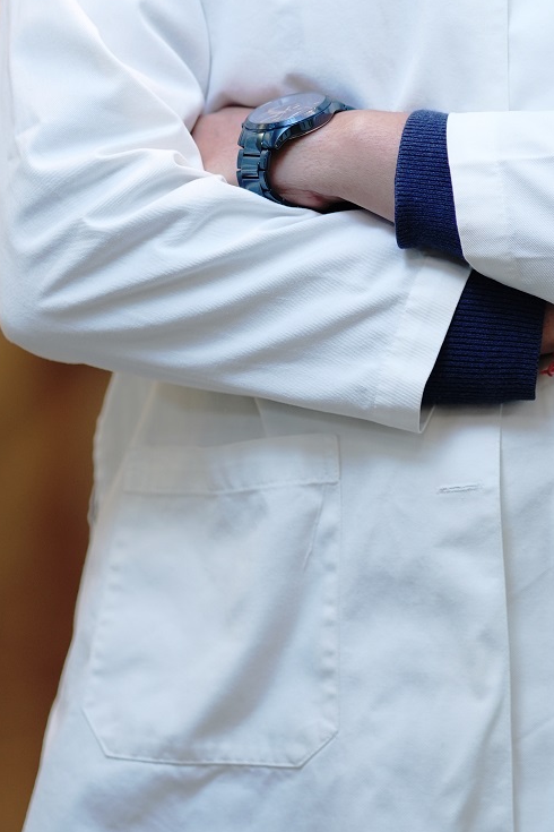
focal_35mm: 243
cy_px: -19
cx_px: 517
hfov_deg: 5.6
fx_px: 5609
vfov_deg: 8.4
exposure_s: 1/100
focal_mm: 85
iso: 200
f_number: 1.4
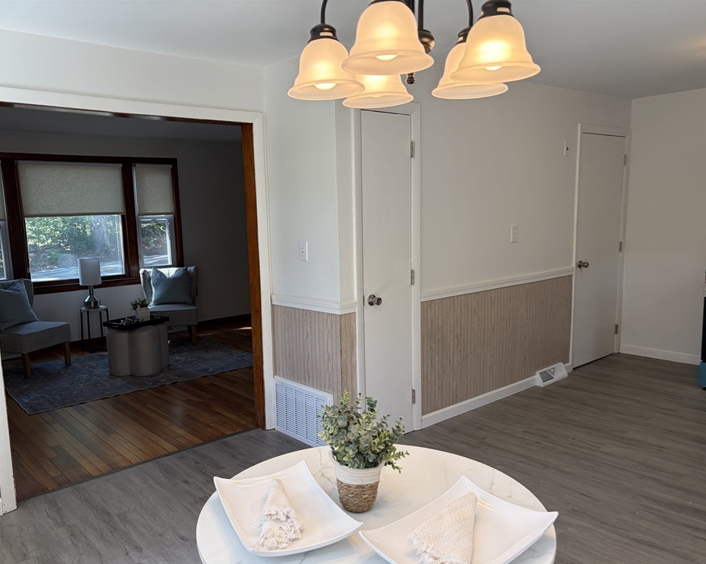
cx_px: 324
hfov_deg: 62.1
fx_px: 585
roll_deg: +2.5
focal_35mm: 28
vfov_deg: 51.5
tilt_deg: -7.1
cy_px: 291
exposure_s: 1/196
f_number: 1.6
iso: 64
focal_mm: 5.96
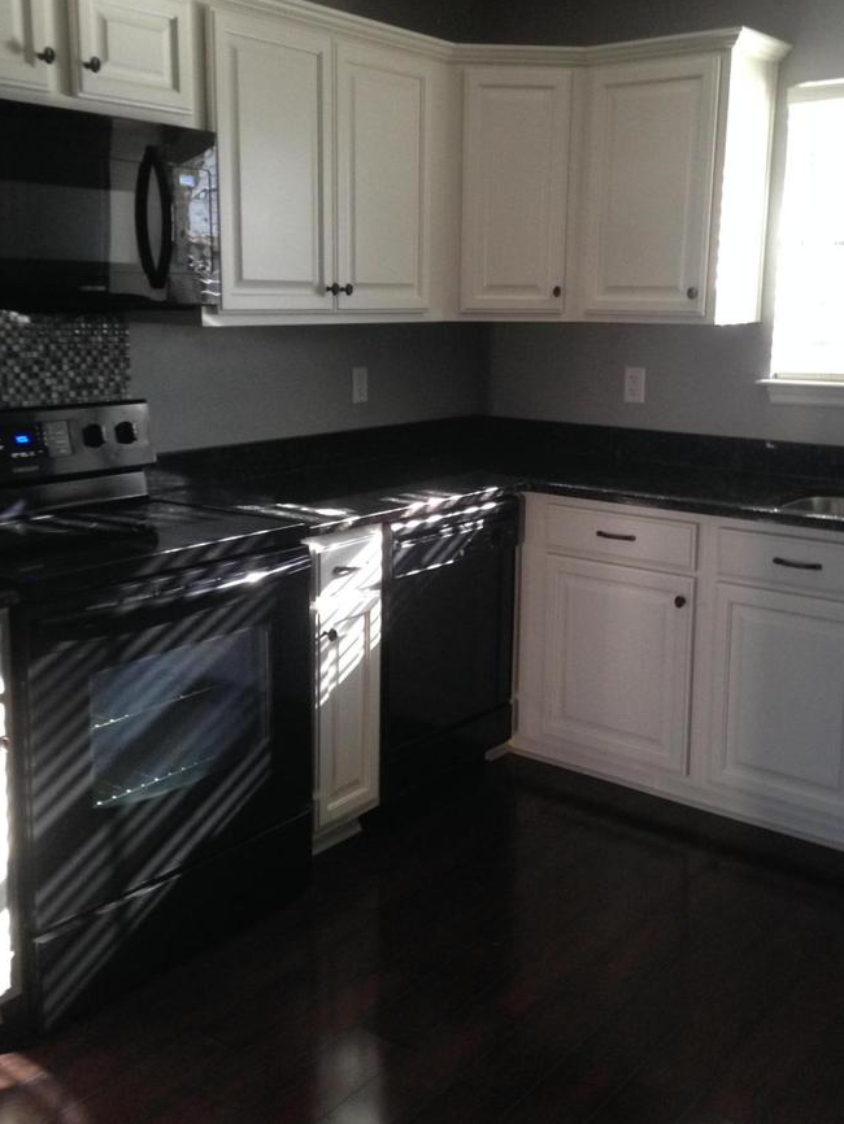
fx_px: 1267
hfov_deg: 36.8
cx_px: 431
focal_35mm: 39
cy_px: 484
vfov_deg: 47.7
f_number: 2.4
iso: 160
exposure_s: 1/20
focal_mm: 4.12
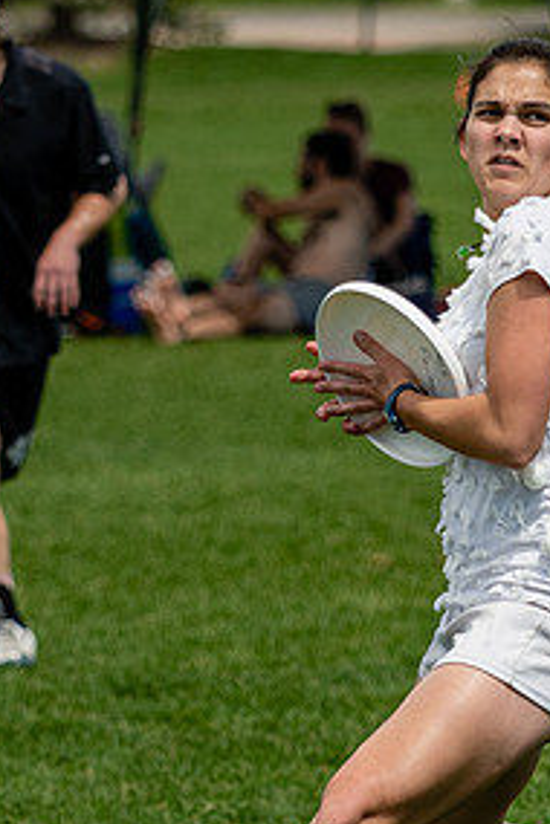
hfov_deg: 2.6
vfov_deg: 3.9
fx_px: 12007
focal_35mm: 524
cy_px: 445
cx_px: 394
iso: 100
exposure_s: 1/2500
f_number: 2.8
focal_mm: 110
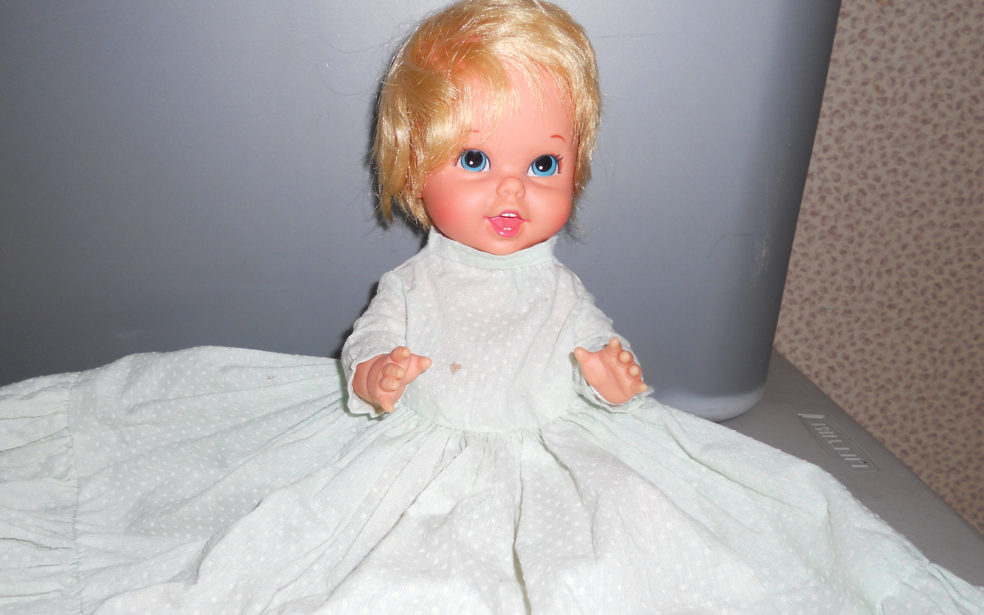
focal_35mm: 34
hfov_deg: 56.7
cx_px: 492
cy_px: 348
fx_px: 912
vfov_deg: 37.2
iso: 80
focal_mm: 5.8
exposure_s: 1/25
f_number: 3.5
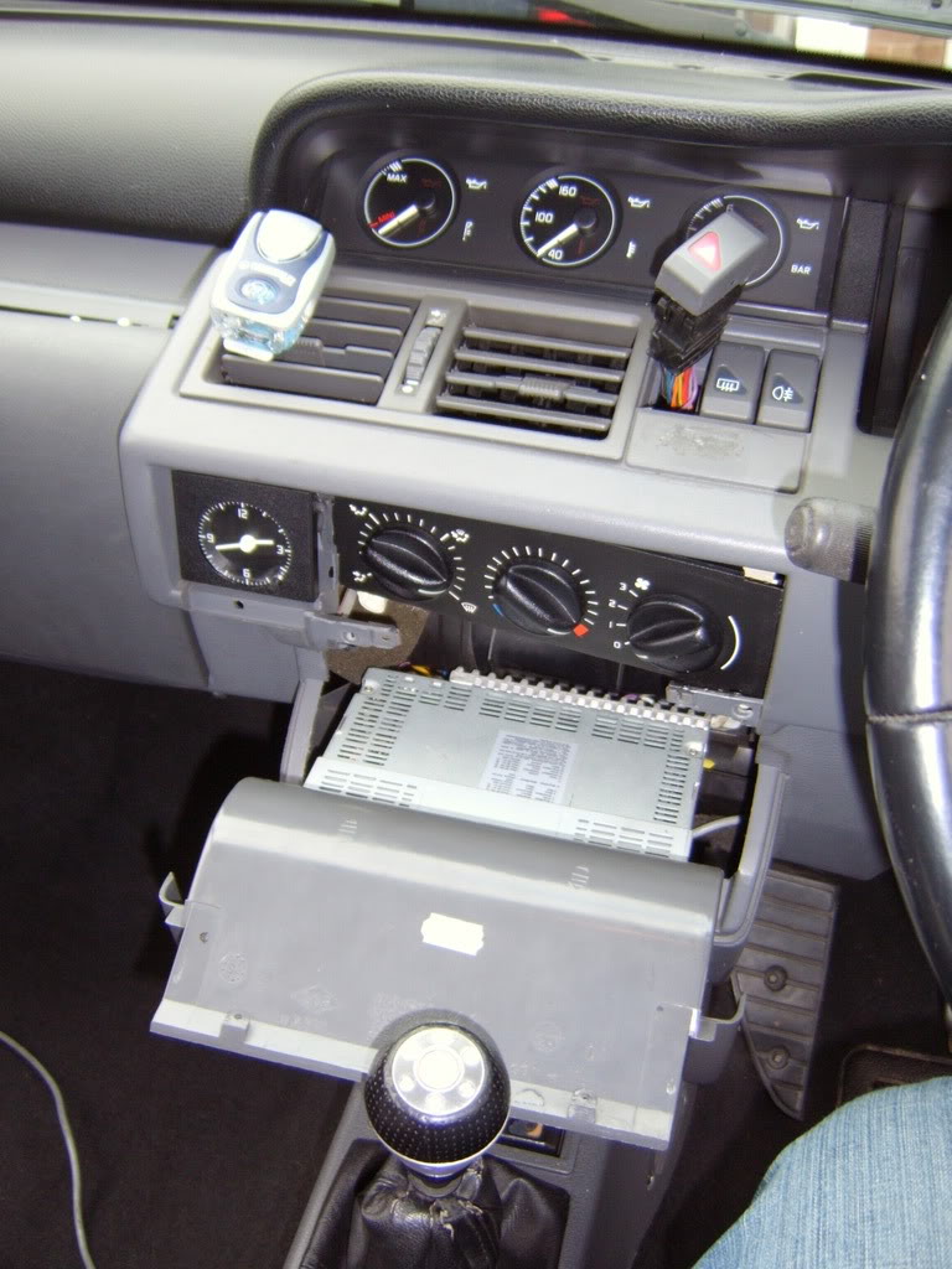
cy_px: 634
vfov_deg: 58.4
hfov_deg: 45.4
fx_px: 1137
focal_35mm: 31
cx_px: 476
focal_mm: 8.1
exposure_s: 1/30
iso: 141
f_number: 2.7
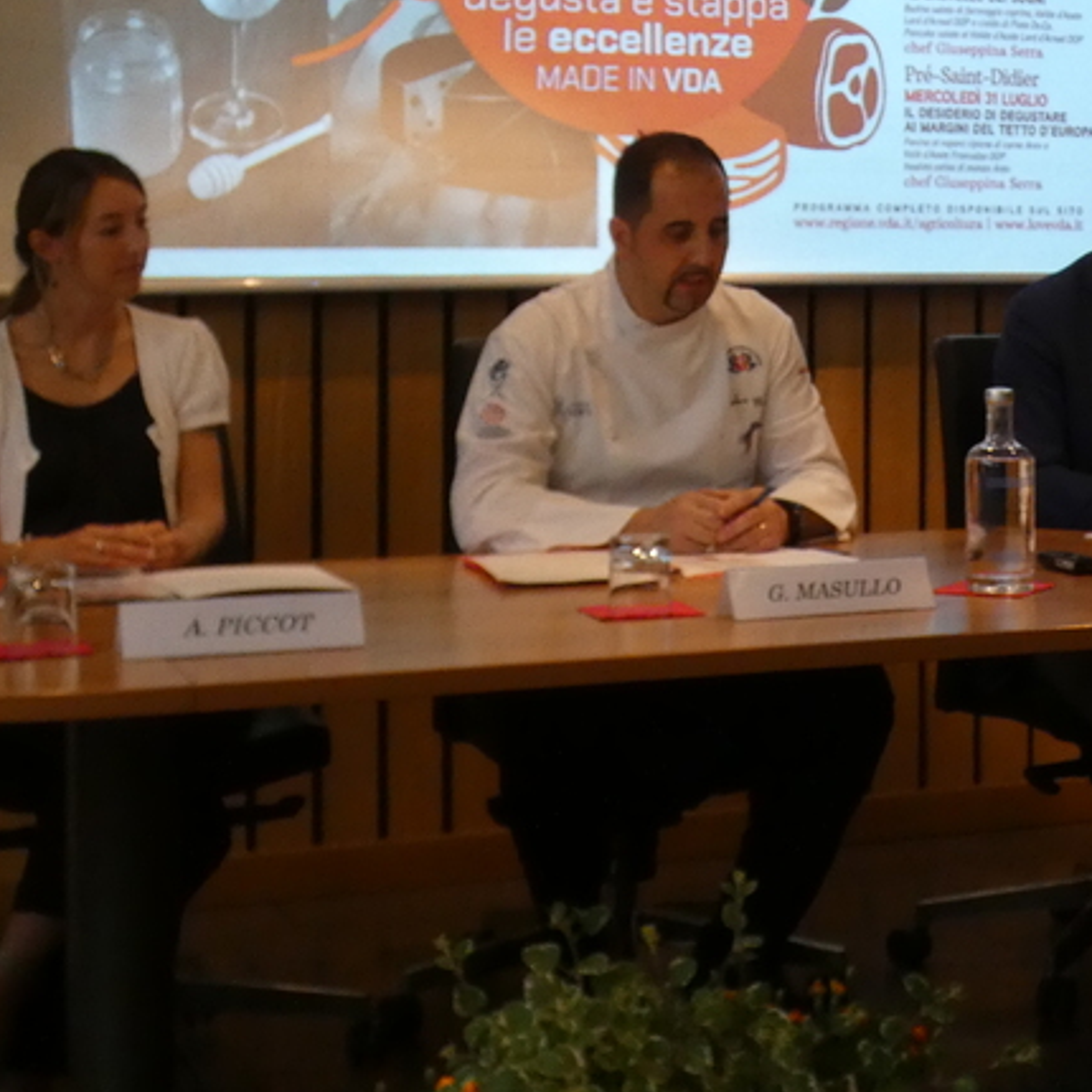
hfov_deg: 21.7
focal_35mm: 78
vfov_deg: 21.8
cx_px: 957
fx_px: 2784
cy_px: 152
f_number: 3.3
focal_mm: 5.5
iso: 400
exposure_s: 1/80
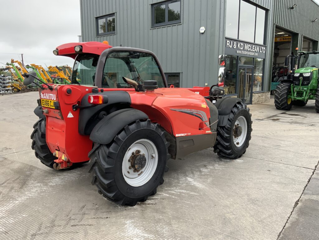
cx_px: 160
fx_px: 267
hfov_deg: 61.7
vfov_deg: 48.2
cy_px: 120
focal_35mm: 29
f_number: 1.8
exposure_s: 1/309
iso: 16
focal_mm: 3
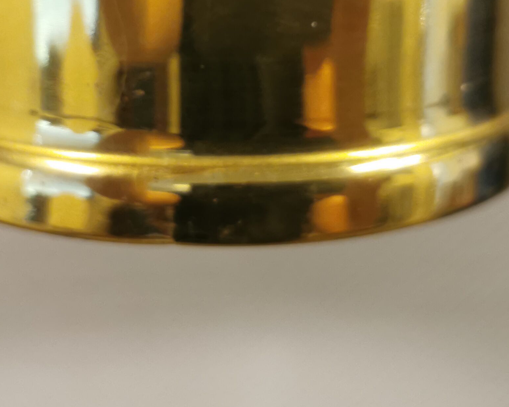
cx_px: 202
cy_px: 93
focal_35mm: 62
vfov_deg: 24.3
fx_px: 934
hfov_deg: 30.4
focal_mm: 5.56
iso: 200
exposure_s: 1/50
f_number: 1.6
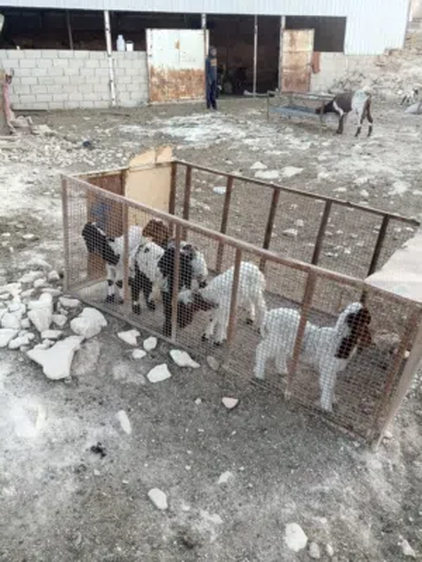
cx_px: 211
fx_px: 439
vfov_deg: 65.3
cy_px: 281
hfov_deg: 51.4
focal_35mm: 27
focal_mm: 4.19
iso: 343
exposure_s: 1/120
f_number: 1.6
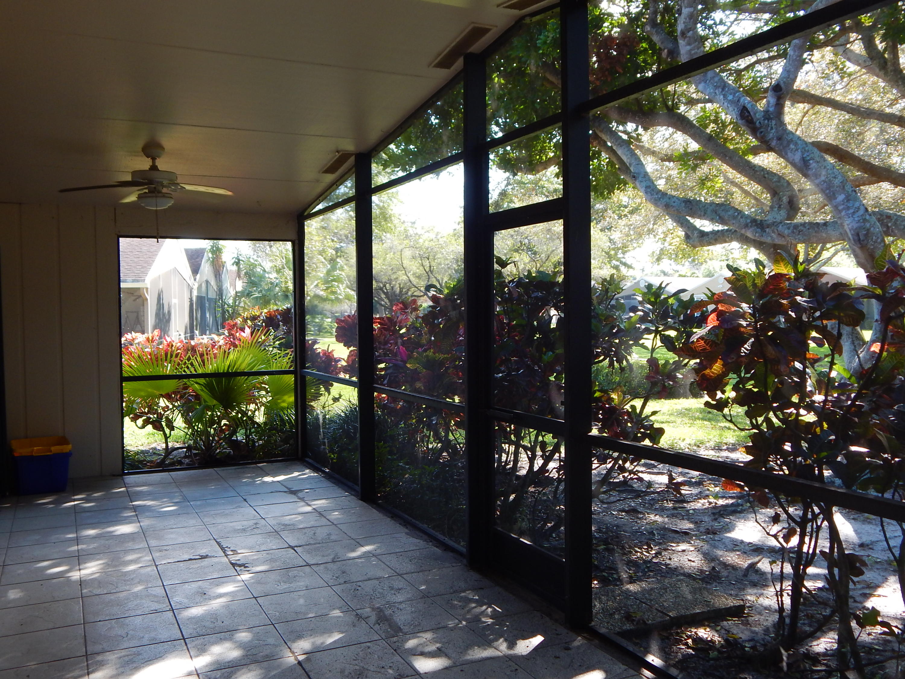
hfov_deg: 58.4
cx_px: 452
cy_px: 340
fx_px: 810
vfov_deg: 45.4
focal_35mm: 31
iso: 125
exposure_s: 1/80
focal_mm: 5.6
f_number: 3.2
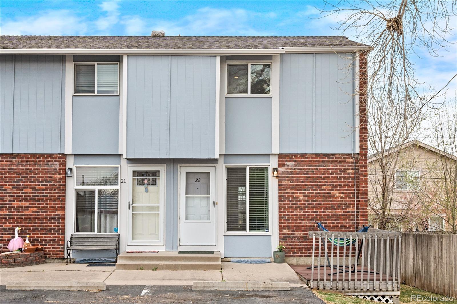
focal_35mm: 51
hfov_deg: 38.9
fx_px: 647
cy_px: 152
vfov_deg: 26.5
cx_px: 228
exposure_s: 1/400
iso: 400
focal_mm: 34
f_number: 9
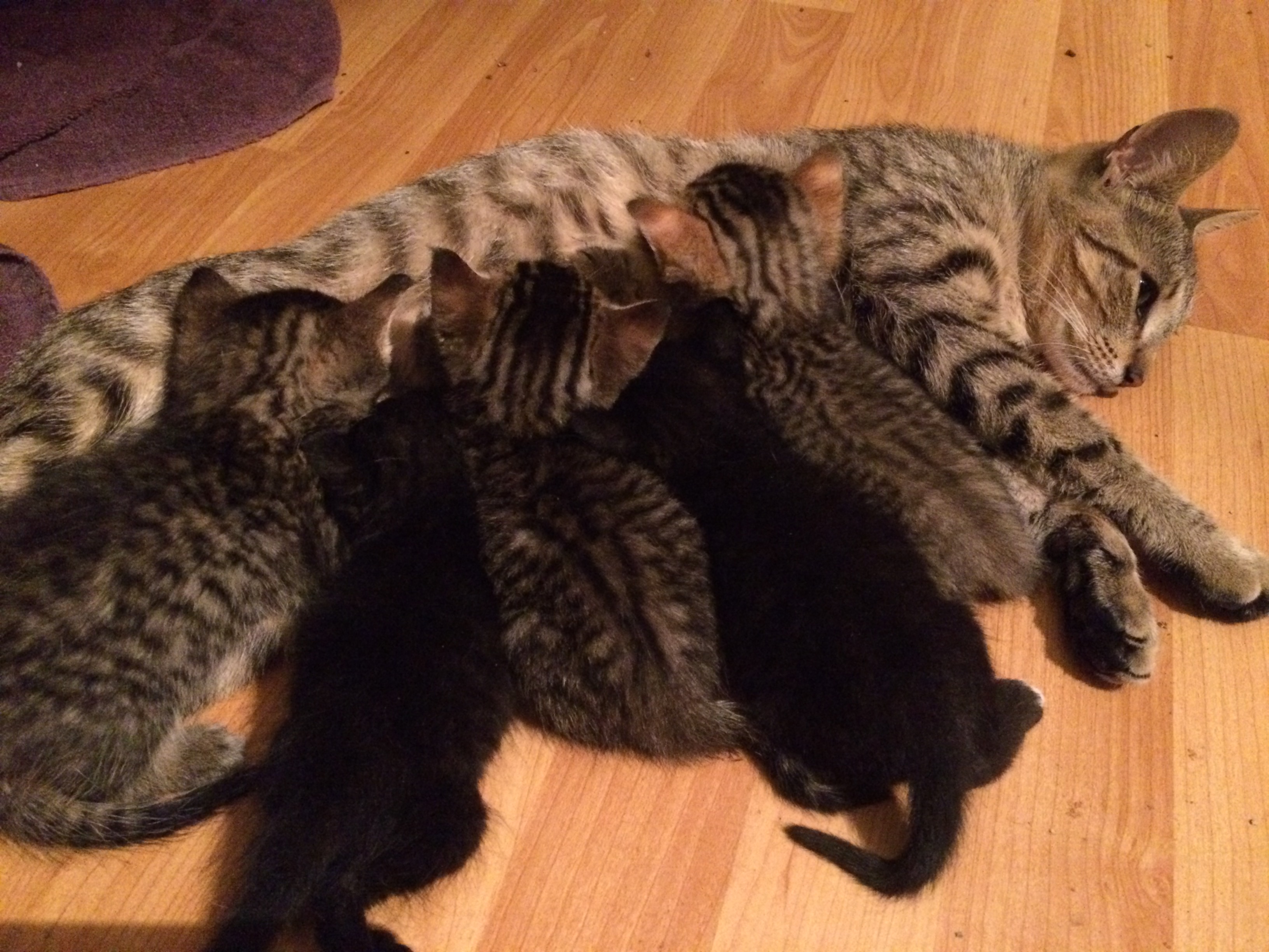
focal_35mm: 29
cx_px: 634
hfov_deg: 61.7
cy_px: 476
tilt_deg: -48.2
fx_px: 1063
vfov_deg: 48.2
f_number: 2.2
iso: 1250
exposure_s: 1/15
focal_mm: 4.15
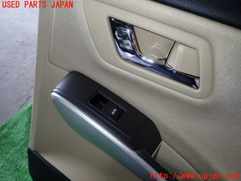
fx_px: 174
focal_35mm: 25
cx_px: 120
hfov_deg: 69.4
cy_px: 90
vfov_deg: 54.9
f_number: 5.6
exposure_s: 1/30
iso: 160
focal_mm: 4.5
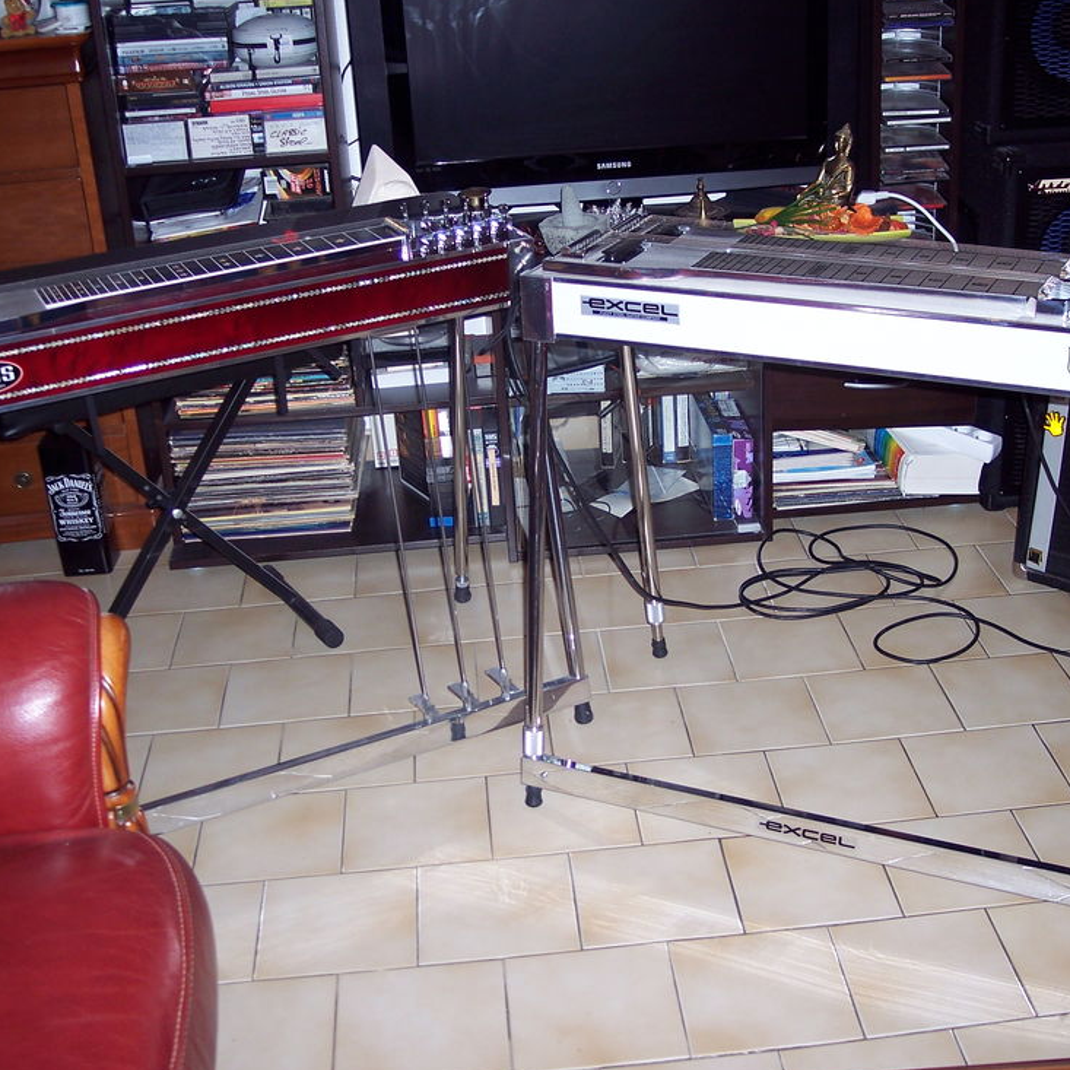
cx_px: 577
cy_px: 540
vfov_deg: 36.1
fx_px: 1644
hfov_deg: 36.0
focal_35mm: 47
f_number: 2.8
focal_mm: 8
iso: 100
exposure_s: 1/60
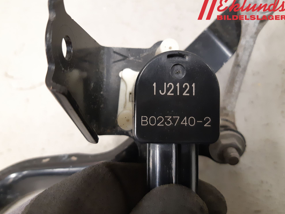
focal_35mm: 27
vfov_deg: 51.4
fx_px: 222
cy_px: 106
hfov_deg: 65.3
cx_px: 138
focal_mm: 3.93
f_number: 1.7
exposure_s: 1/33
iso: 320
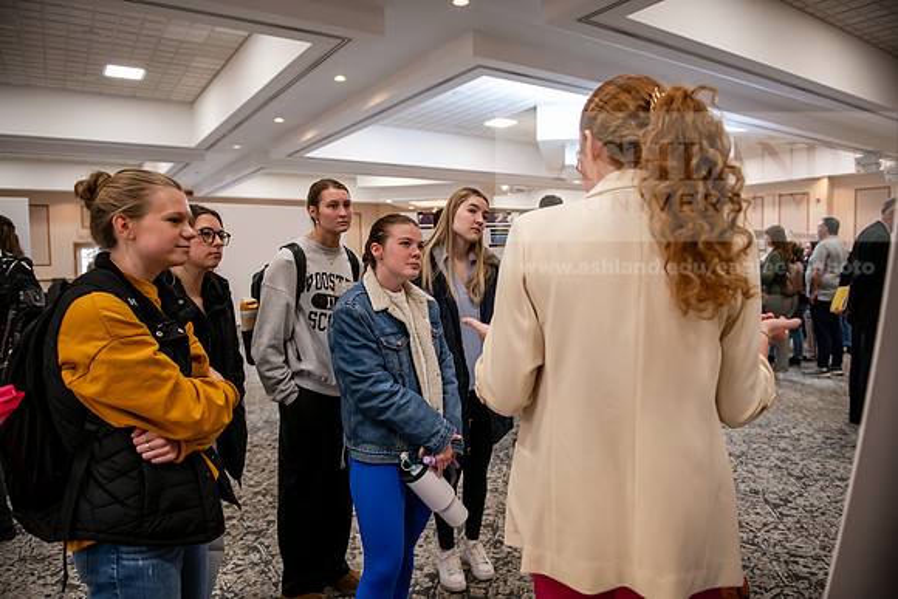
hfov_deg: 73.7
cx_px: 449
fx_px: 599
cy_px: 300
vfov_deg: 53.2
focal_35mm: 24
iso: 1600
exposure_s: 1/160
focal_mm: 24
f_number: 3.2
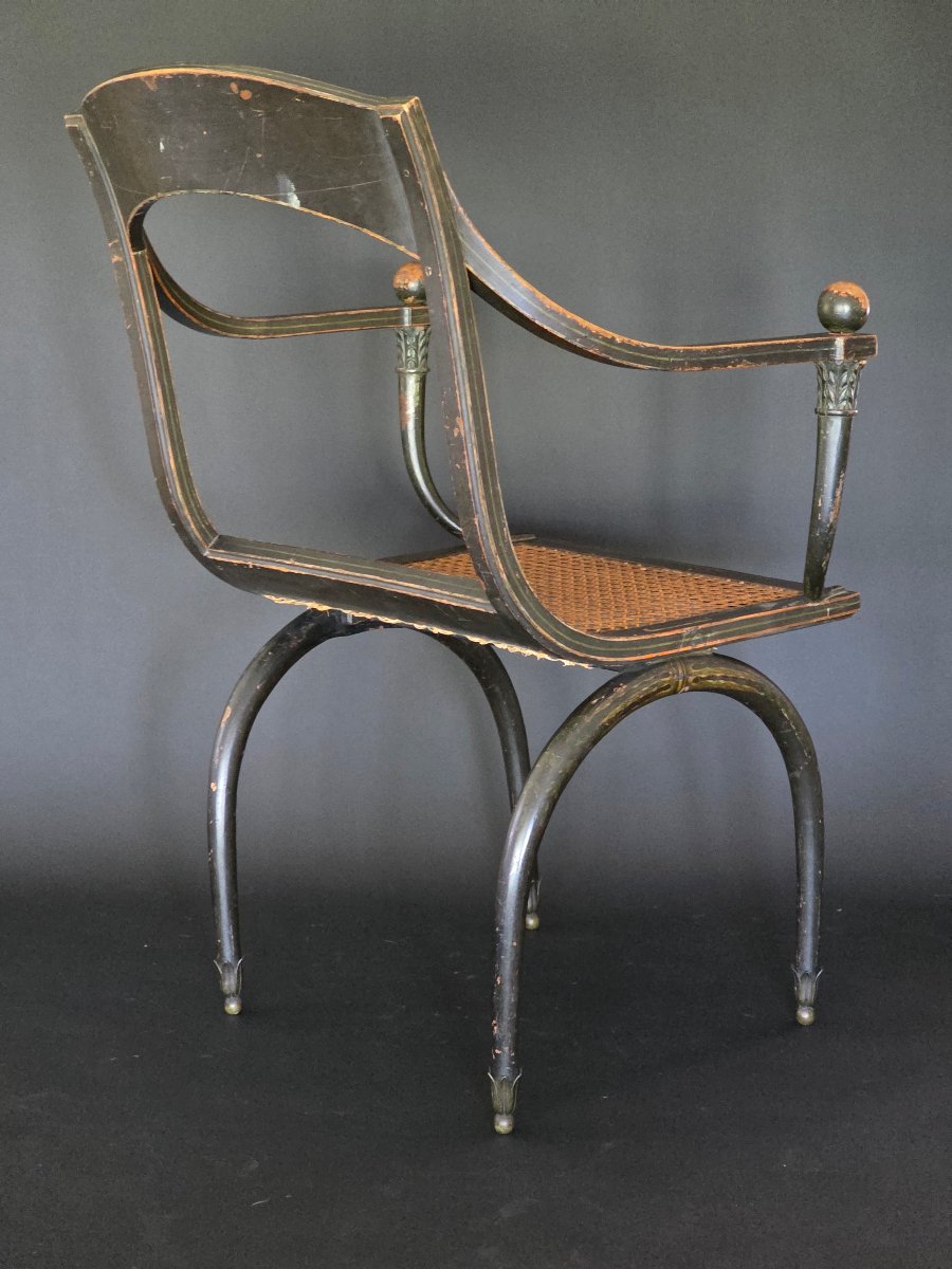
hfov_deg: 21.3
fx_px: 2530
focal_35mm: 69
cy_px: 634
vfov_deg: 28.2
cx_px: 476
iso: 2000
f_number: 2.4
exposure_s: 1/33.3
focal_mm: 7.9
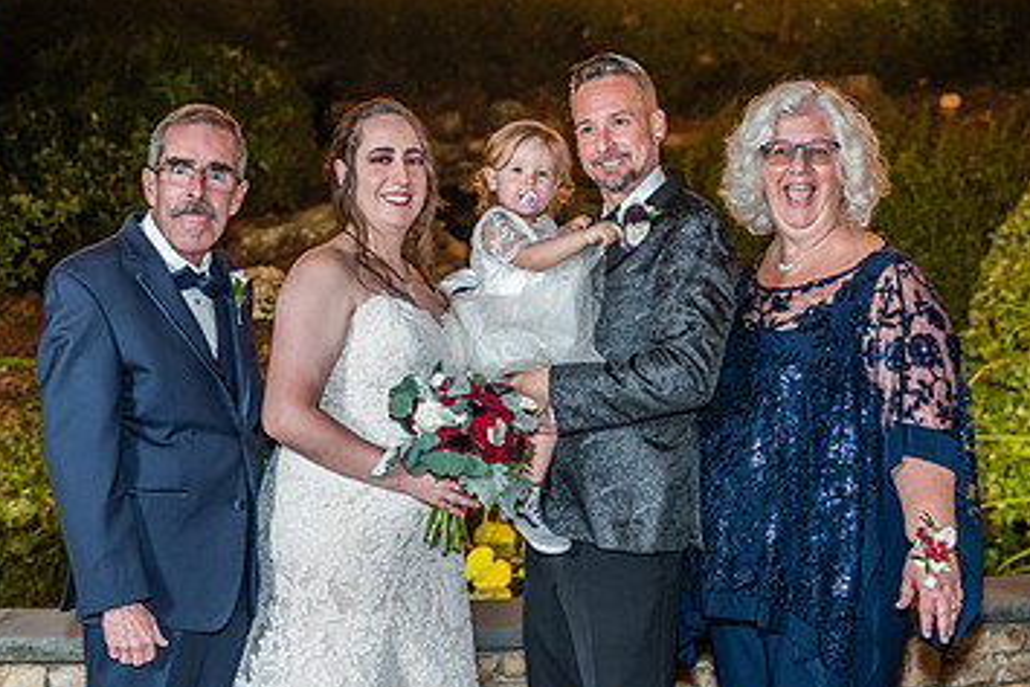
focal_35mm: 62
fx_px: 1775
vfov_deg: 21.7
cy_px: 549
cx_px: 490
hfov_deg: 32.4
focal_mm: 38
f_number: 2.8
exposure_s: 1/60
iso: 1000
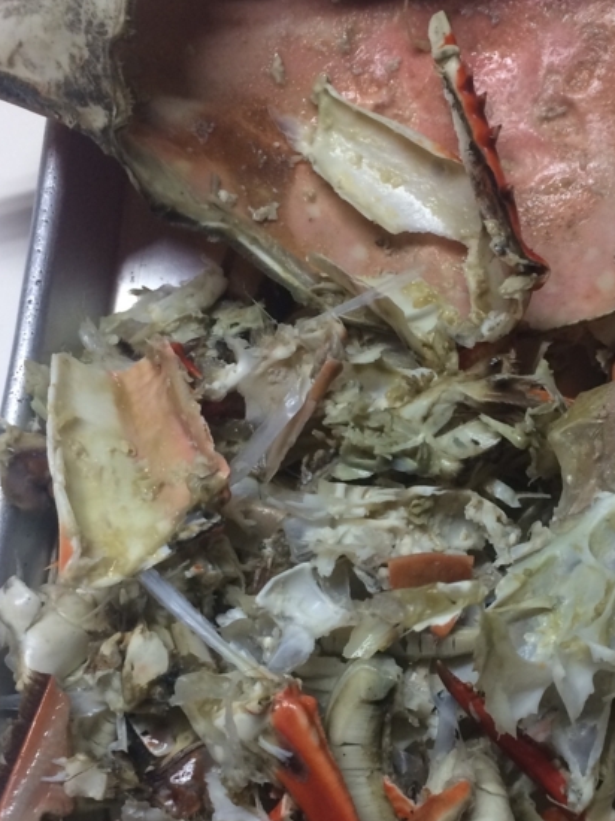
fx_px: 1280
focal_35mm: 54
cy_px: 505
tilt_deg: -73.5
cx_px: 461
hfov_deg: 26.7
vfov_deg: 35.4
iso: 80
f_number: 2.2
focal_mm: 4.15
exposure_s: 1/30
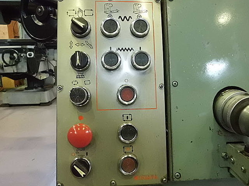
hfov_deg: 67.3
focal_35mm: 26
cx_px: 124
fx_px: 187
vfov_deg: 53.1
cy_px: 93
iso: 800
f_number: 3.2
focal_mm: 4.6
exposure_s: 1/60
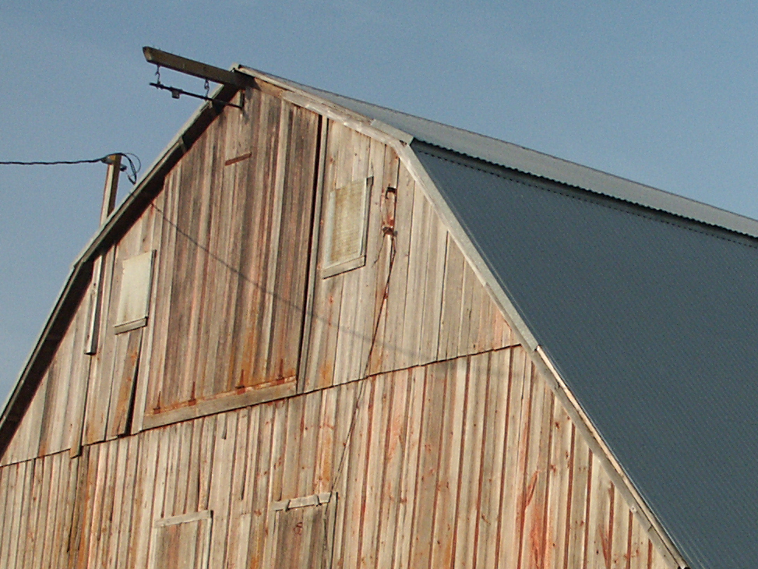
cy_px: 451
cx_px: 609
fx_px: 2190
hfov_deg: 19.4
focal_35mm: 100
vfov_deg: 14.7
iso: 100
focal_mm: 9.8
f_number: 3.5
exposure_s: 1/250
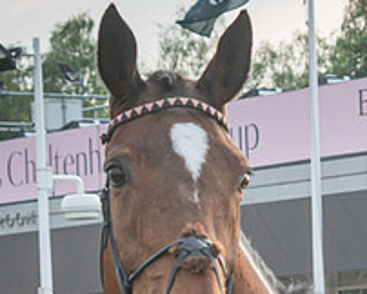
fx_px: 2968
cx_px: 405
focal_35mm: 273
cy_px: 351
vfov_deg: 5.7
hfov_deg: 7.0
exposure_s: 1/400
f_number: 5
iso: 200
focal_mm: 50
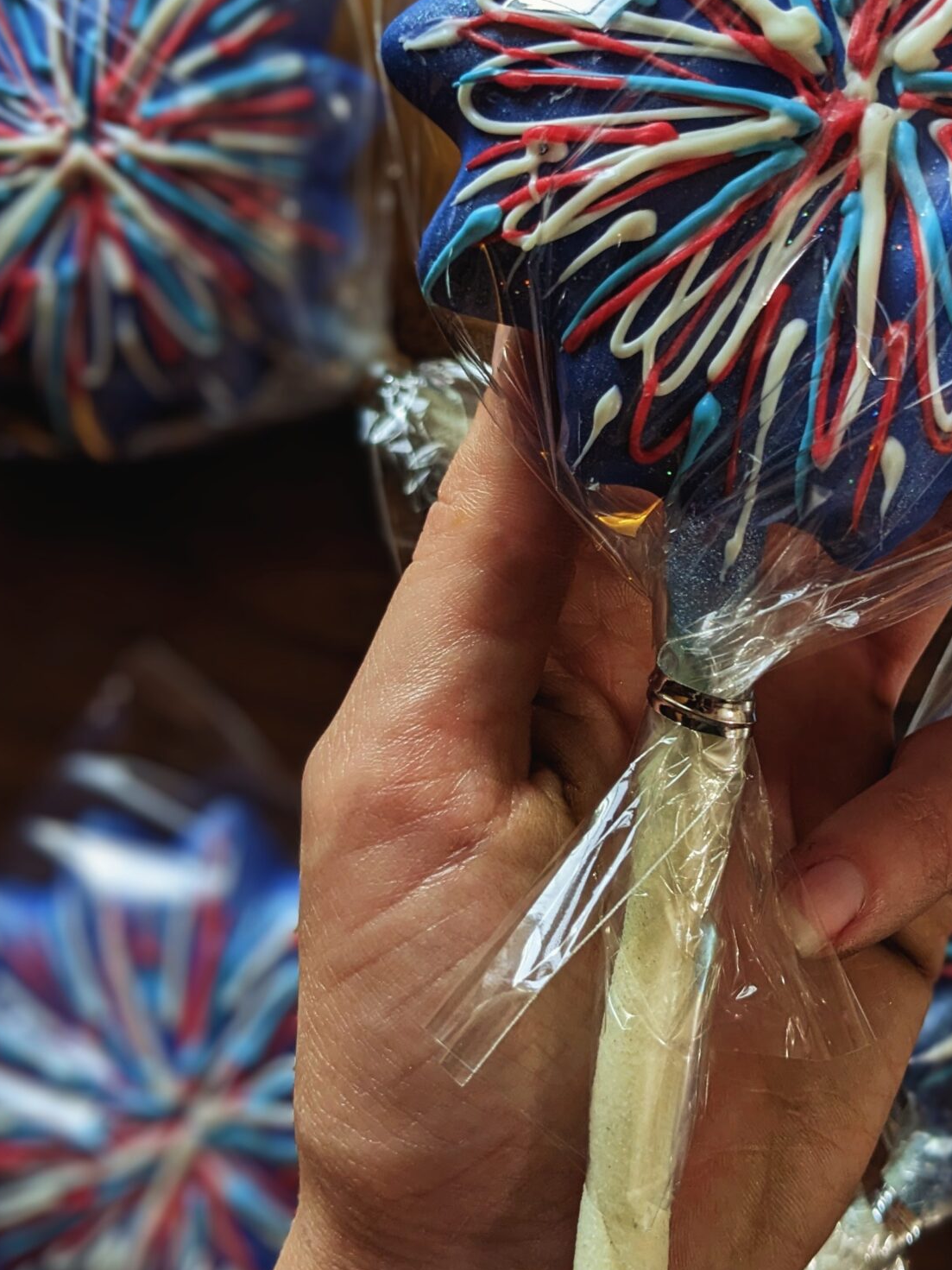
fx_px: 1724
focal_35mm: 47
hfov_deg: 30.6
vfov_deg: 40.4
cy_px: 583
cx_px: 653
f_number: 1.73
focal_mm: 4.38
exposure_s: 1/24
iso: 92
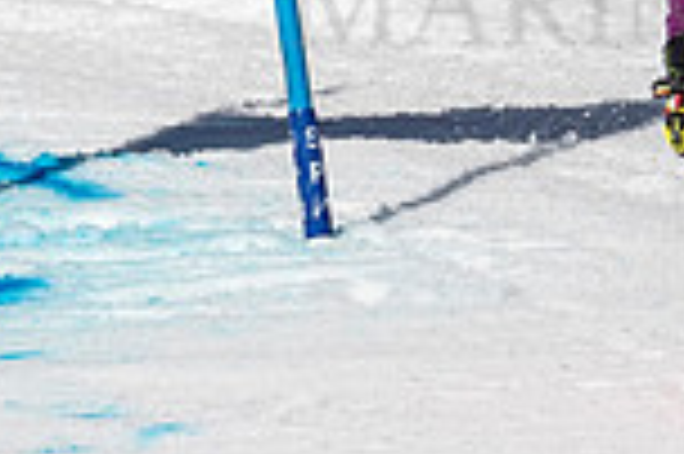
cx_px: 784
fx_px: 66617
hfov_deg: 0.6
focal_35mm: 3510
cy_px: 135
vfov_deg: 0.4
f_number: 8
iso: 200
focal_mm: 400
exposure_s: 1/2000
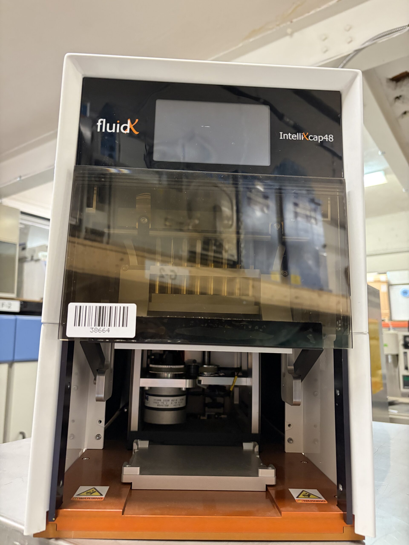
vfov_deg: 67.3
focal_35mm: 26
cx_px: 204
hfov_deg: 53.1
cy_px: 272
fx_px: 410
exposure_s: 1/60
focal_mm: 5.96
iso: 500
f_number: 1.6
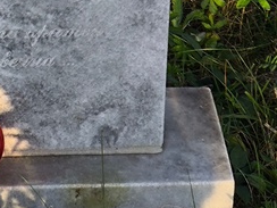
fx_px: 1312
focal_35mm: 164
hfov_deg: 11.9
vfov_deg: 8.9
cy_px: -89
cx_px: 4
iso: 50
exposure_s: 1/432
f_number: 1.7
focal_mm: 4.71
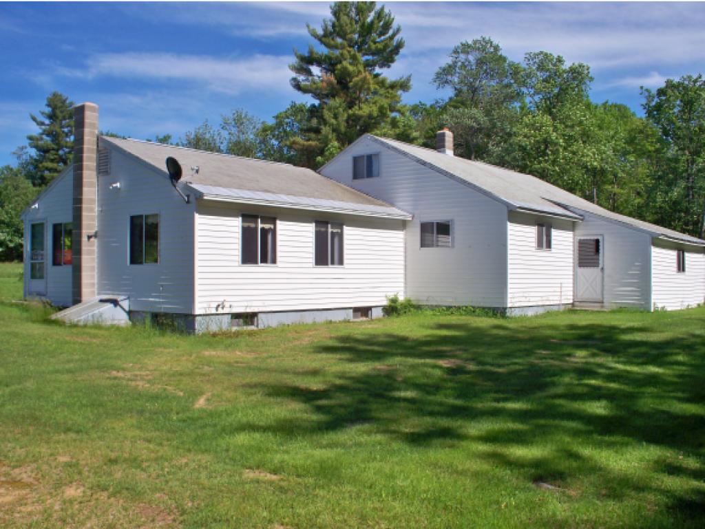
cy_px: 264
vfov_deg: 40.7
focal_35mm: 35
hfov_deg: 52.6
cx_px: 352
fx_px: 713
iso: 80
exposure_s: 1/640
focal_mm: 7.54
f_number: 4.8
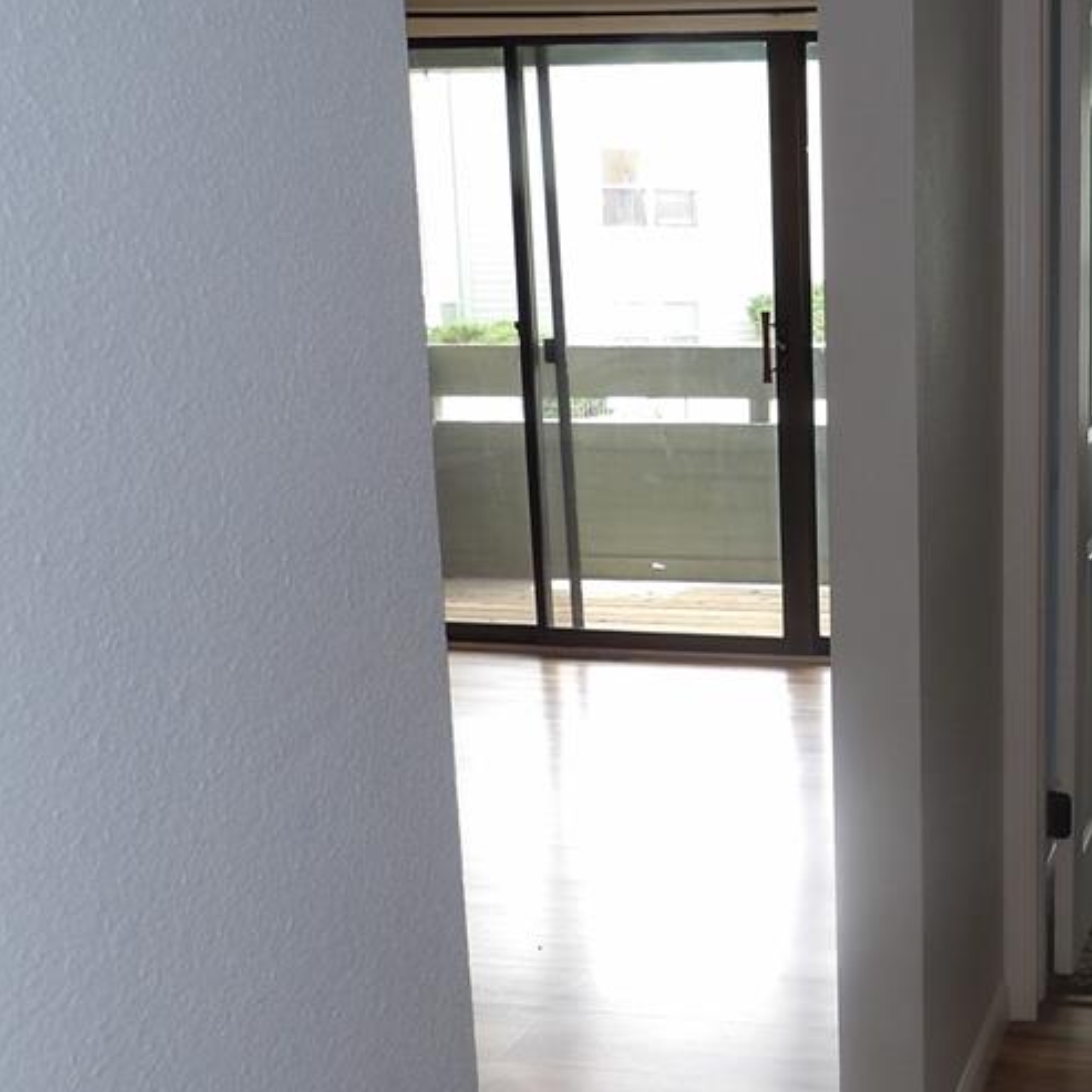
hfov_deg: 35.2
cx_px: 1057
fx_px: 1570
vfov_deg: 38.3
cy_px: 595
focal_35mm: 44
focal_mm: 4.3
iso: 100
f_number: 2.8
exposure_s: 1/49
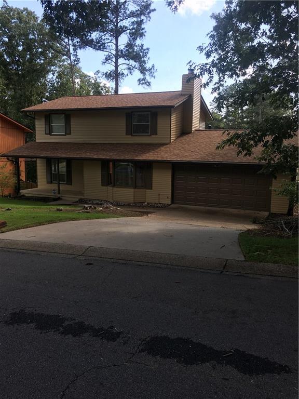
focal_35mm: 29
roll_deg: -2.1
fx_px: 334
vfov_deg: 61.7
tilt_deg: -8.3
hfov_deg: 48.2
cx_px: 150
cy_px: 200
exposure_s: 1/386
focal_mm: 4.15
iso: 25
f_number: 2.2
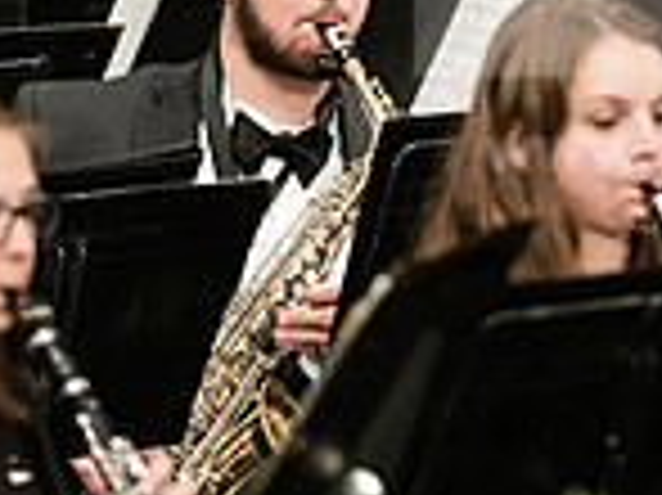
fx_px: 21726
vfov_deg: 1.3
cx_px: 279
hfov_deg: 1.7
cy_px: 245
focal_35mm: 1137
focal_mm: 300
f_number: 3.5
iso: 4000
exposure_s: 1/250
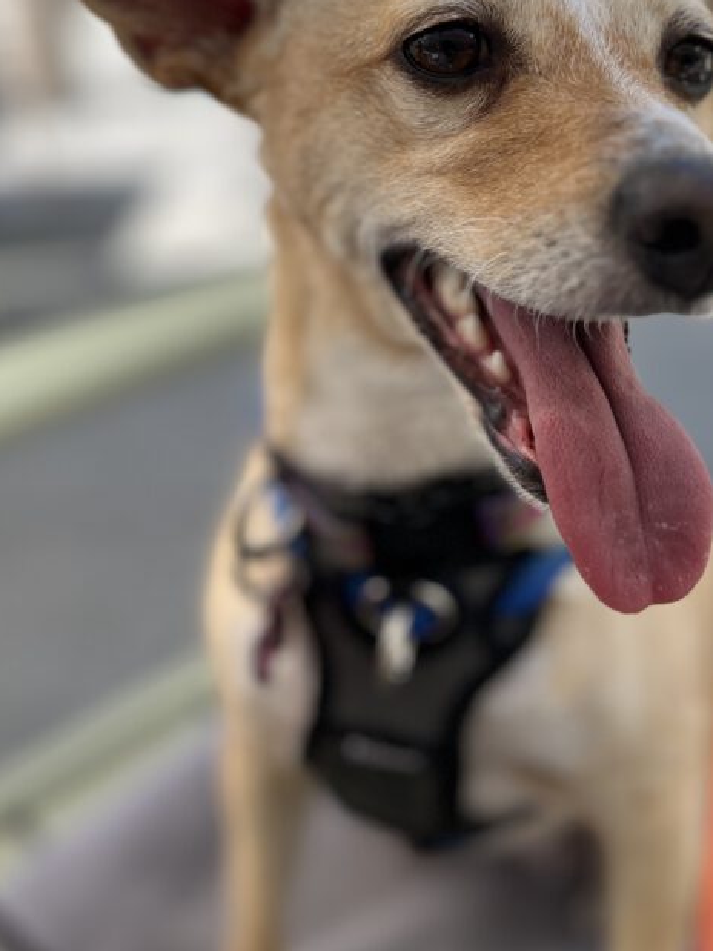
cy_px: 313
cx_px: 439
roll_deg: +1.8
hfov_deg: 33.4
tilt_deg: -24.1
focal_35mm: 43
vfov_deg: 43.2
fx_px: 1181
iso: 50
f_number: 1.6
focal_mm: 5.1
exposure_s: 1/676
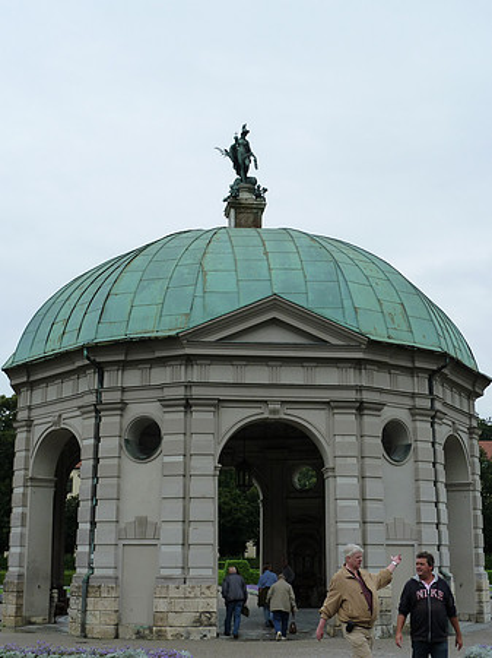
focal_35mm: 48
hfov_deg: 30.2
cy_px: 329
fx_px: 911
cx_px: 246
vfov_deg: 39.7
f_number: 4.5
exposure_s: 1/400
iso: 125
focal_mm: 7.9
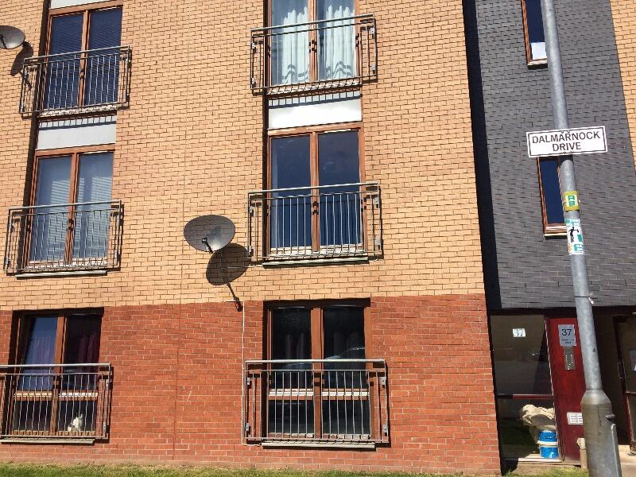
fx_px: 533
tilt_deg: +12.1
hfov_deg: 61.7
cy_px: 238
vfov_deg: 48.2
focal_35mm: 29
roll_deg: +0.7
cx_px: 318
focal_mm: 4.15
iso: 32
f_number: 2.2
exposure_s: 1/2415
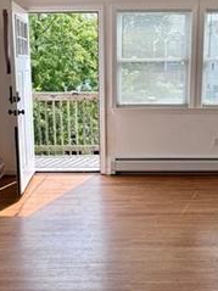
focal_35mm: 45
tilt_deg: -8.9
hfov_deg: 32.1
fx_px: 378
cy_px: 133
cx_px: 102
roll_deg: +1.6
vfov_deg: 42.1
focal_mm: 2.22
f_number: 2.2
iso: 40
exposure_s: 1/421
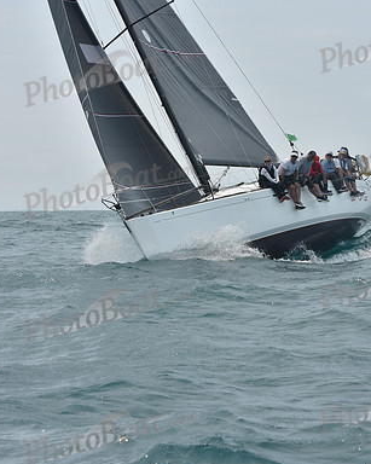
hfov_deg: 12.6
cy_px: 233
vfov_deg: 15.8
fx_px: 1675
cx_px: 257
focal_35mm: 122
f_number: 11
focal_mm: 86
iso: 250
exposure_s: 1/800
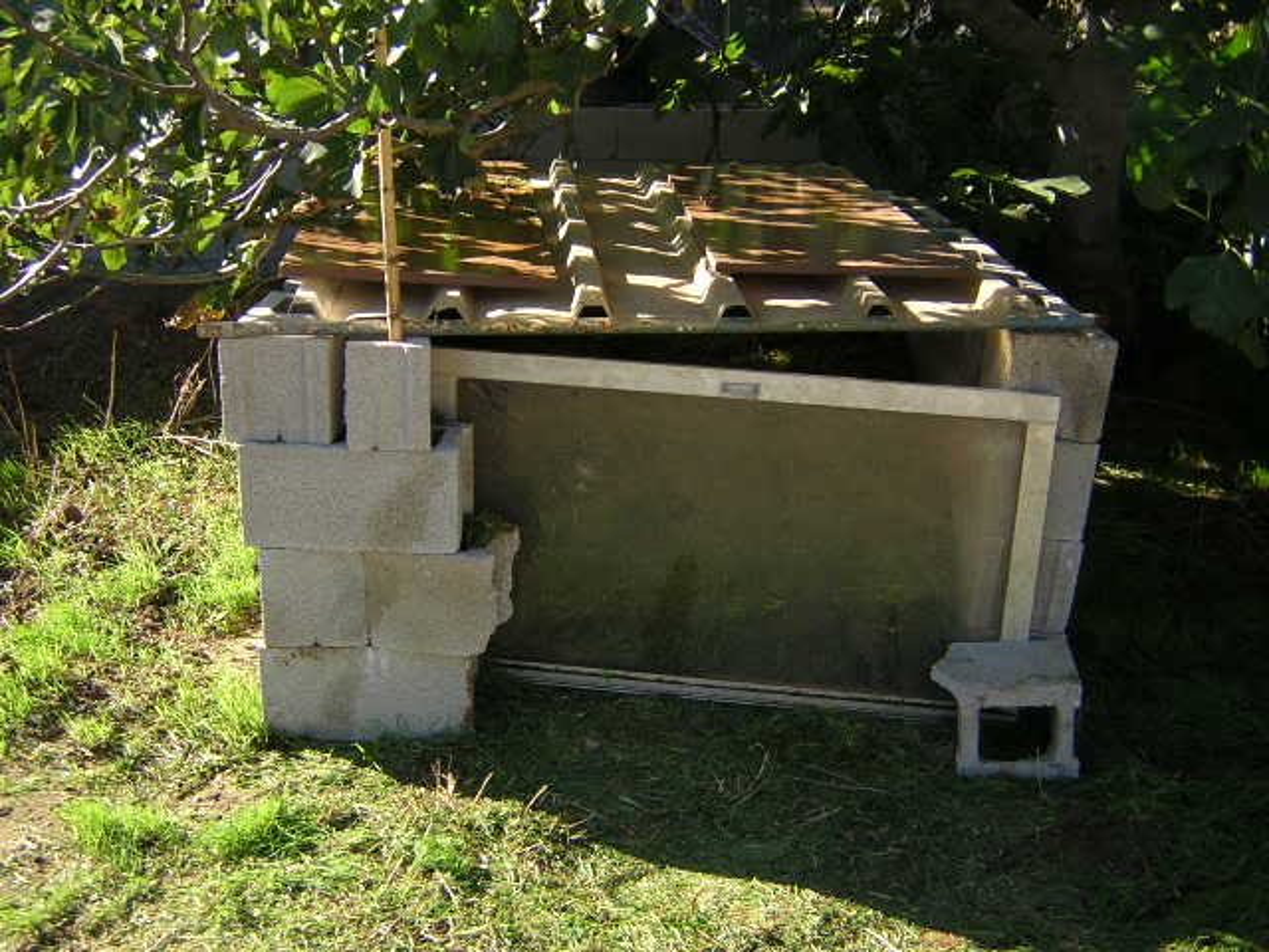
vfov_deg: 33.6
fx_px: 1576
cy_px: 476
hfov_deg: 43.9
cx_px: 634
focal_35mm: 43
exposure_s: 1/314
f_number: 2.8
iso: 100
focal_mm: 5.6
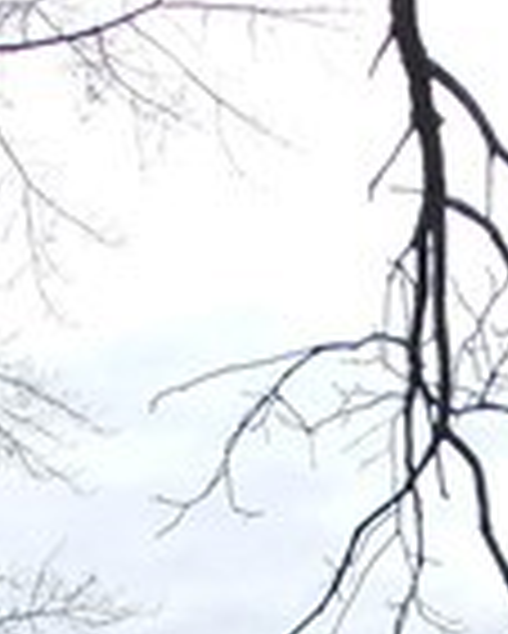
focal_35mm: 130
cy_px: 1362
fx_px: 2441
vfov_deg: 12.6
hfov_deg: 11.8
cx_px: 495
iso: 100
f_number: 4.5
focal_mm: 12
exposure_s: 1/500
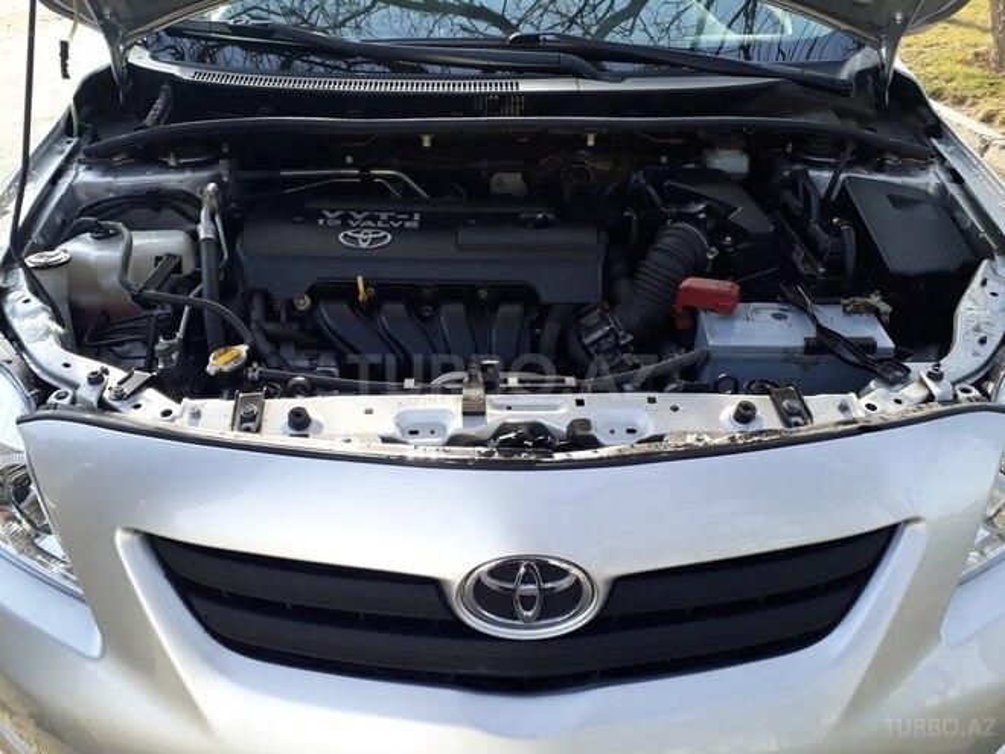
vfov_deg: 51.4
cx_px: 502
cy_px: 377
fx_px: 784
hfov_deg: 65.3
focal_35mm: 27
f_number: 1.9
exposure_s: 1/220
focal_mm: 3.6
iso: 40
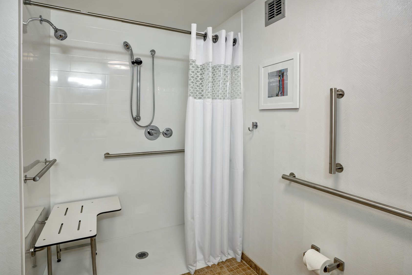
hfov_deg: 93.2
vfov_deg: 70.4
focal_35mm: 17
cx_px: 215
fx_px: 195
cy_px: 143
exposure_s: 1/8
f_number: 8
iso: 200
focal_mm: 16
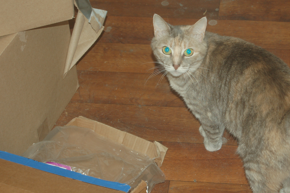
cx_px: 178
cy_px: 81
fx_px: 850
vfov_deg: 12.9
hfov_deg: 19.3
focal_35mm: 106
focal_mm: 55
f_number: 5.6
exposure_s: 1/60
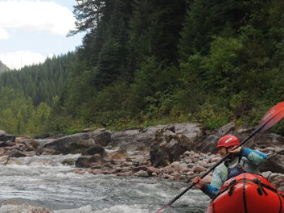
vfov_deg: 13.6
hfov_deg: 17.8
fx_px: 893
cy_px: 127
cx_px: 29
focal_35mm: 109
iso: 250
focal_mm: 50
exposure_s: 1/800
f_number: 5
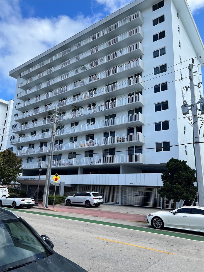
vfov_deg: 67.3
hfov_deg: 53.1
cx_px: 102
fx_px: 204
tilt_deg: +15.3
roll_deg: -2.5
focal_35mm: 26
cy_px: 136
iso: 50
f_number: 1.5
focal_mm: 5.7
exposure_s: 1/2353
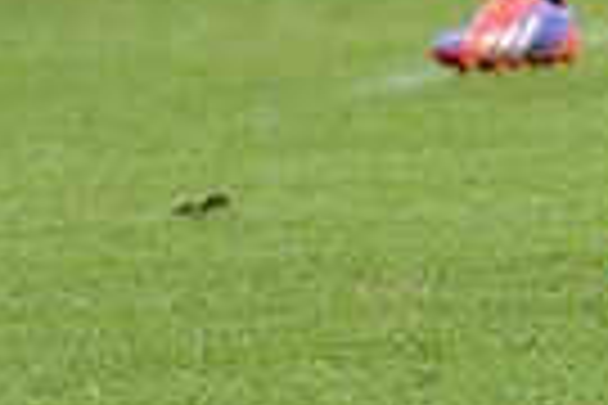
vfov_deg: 1.1
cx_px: 865
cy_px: -421
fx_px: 20248
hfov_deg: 1.7
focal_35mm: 1199
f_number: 4
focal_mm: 280
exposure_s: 1/640
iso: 400
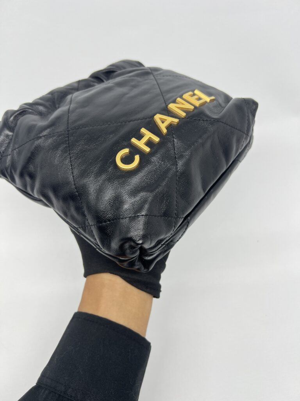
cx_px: 150
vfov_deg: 67.3
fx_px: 300
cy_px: 200
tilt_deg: -48.6
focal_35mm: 26
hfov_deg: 53.1
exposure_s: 1/100
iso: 40
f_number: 1.5
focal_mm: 5.7
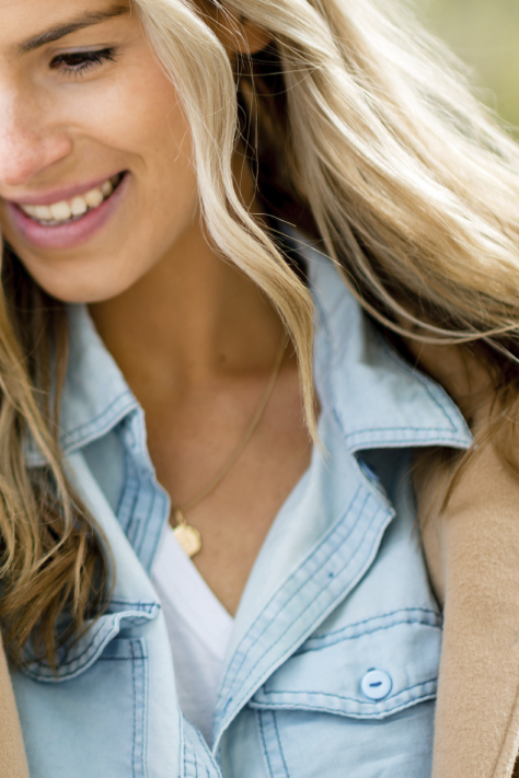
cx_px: -315
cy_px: 194
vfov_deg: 10.1
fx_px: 4390
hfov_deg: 6.7
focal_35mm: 203
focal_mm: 85
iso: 50
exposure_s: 1/400
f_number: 1.6
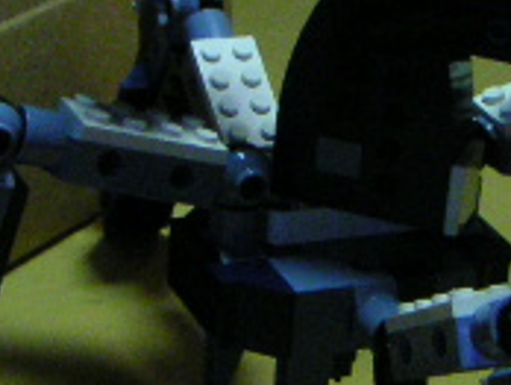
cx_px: 329
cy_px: 297
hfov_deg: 14.5
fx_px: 2010
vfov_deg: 10.9
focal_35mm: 136
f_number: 2.8
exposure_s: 1/90
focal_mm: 4.8
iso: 400
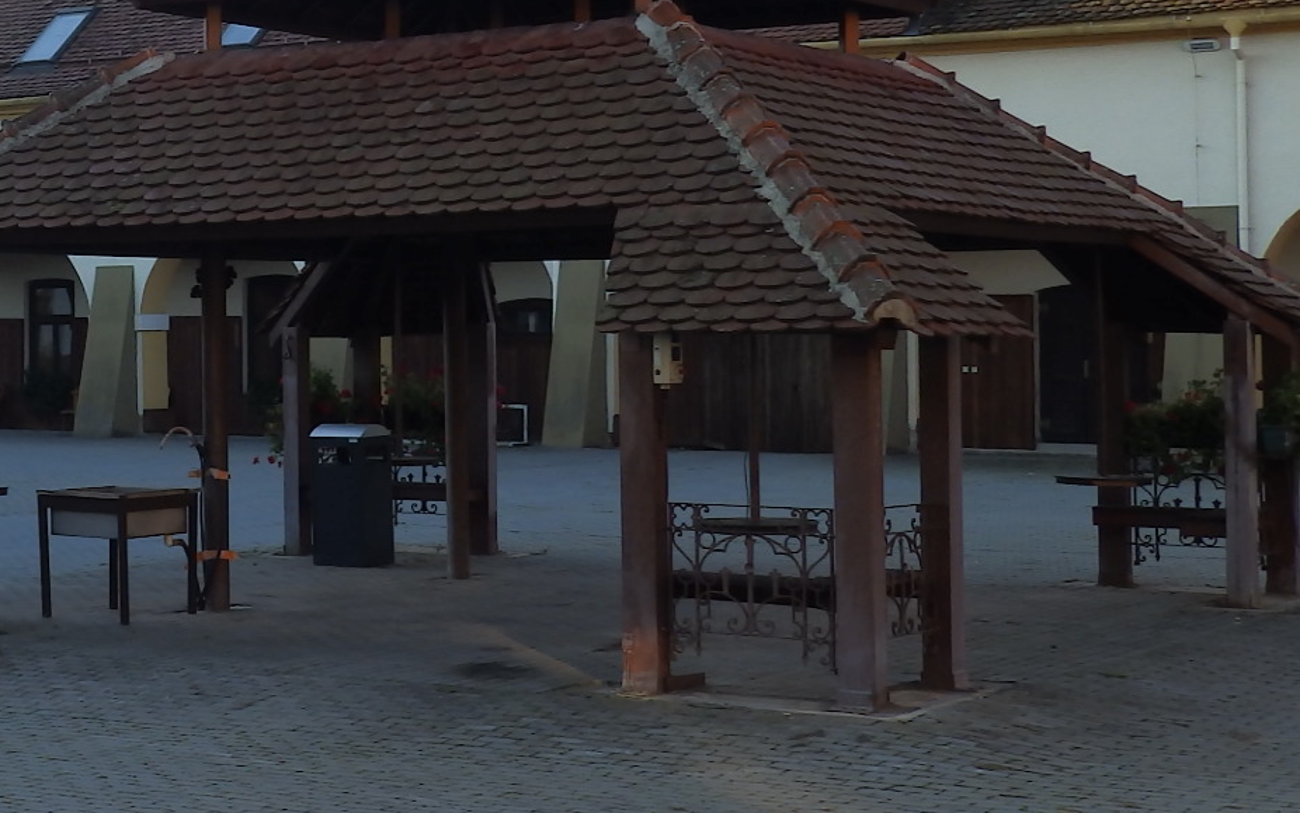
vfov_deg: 17.3
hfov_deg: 26.1
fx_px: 2658
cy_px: 229
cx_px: 20
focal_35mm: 75
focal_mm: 5.7
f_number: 4
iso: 80
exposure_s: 1/100
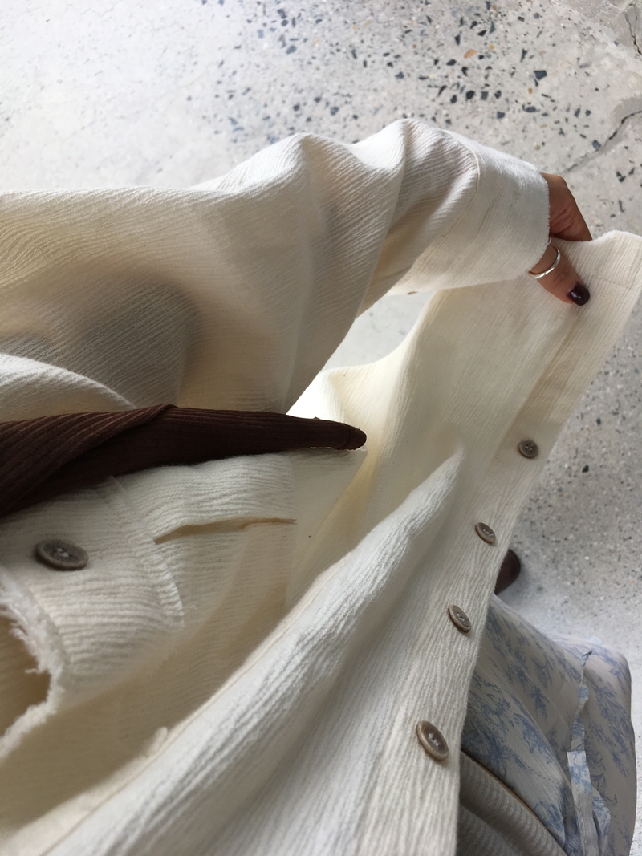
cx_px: 321
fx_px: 717
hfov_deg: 48.2
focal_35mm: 29
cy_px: 428
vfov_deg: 61.7
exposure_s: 1/340
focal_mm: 4.15
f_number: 2.2
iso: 25
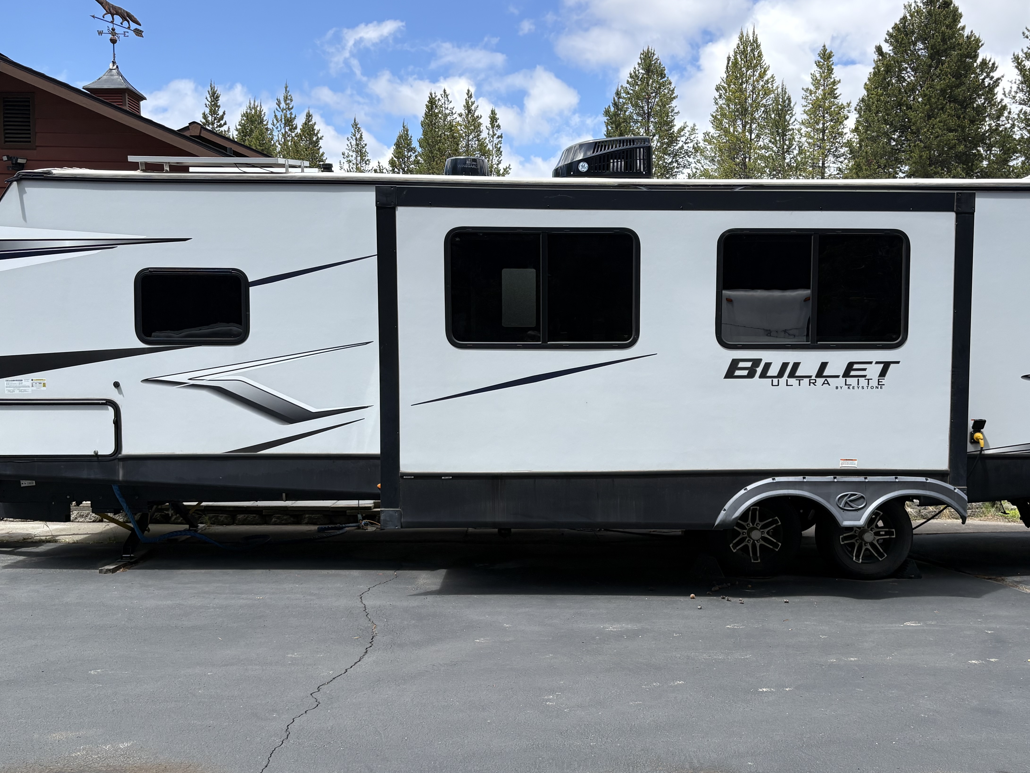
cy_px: 423
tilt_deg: -3.4
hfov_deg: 53.8
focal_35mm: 34
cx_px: 576
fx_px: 1012
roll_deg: -0.2
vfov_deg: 41.8
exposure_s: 1/2141
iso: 50
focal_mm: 5.96
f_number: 1.6
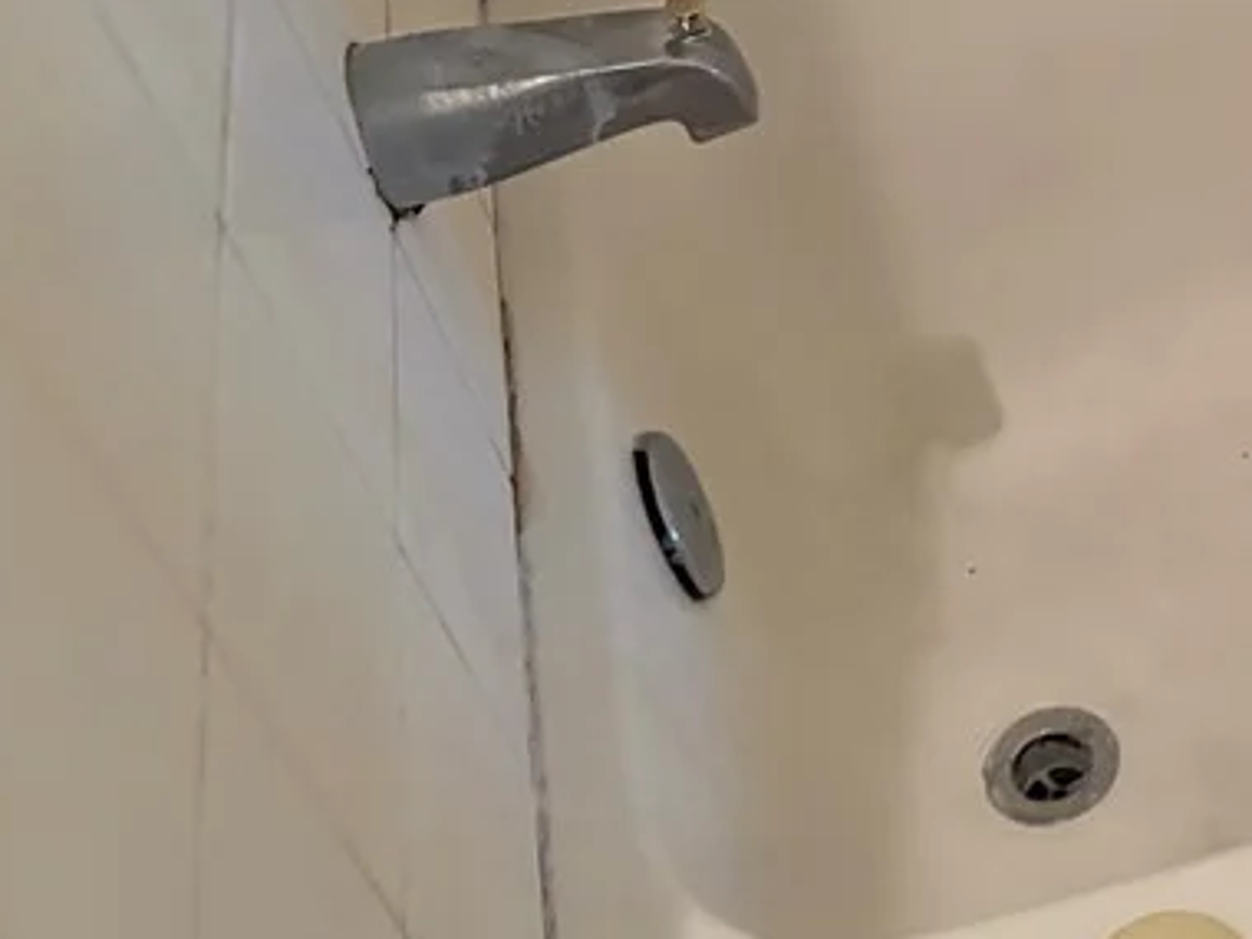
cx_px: 1647
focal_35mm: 70
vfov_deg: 20.7
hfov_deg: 24.2
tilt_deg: -46.7
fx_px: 2532
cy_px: 148
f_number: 1.6
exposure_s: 1/40
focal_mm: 5.96
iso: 400
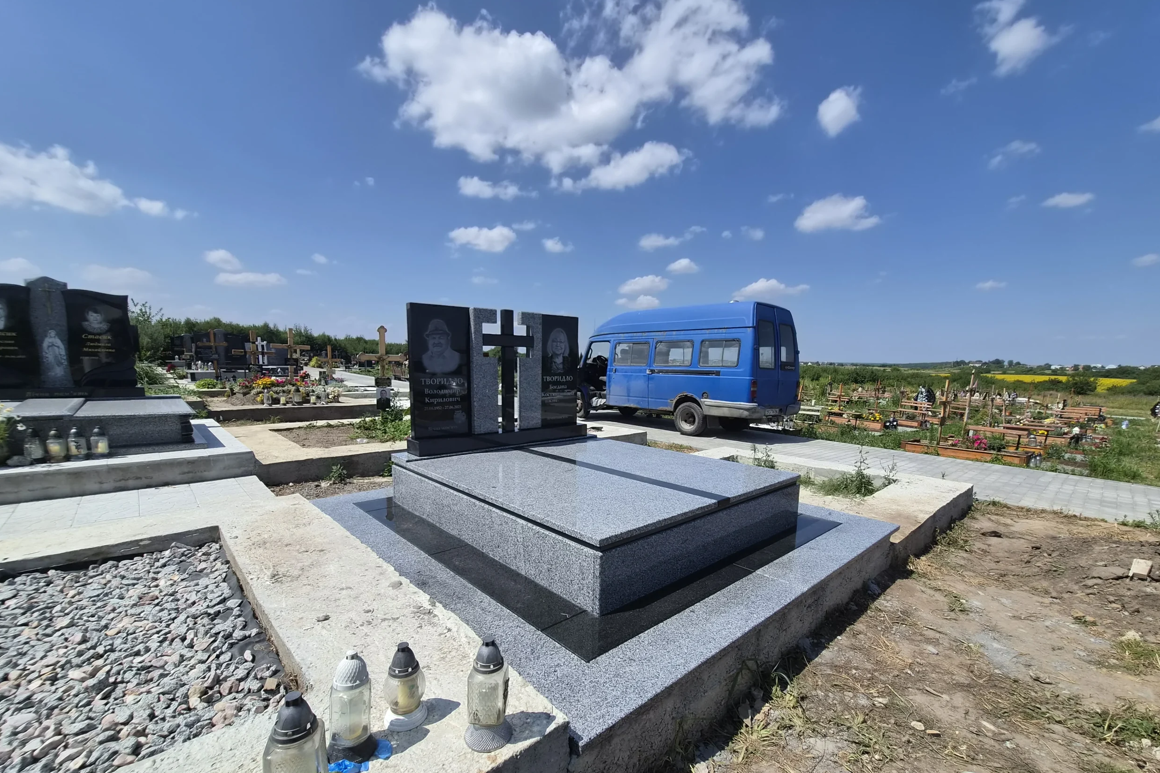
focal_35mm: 14
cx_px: 596
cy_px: 437
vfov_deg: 80.8
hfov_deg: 104.2
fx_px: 451
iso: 100
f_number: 2.2
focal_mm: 2.2
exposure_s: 1/5344
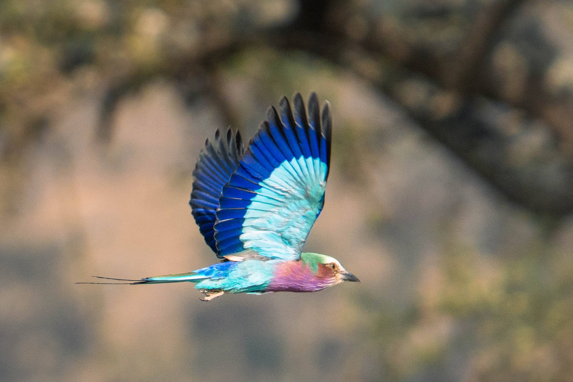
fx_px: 23999
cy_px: -170
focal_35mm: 1508
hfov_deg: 1.4
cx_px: -516
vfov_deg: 0.9
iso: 500
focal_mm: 353
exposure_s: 1/1600
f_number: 6.3
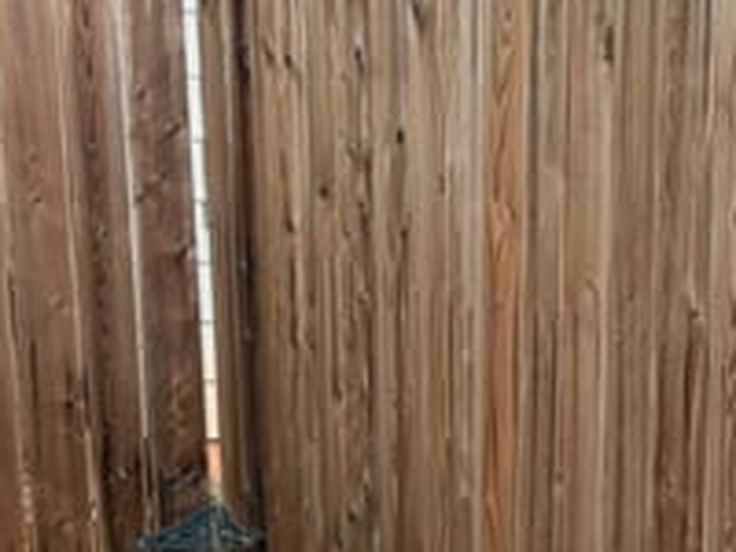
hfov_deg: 19.4
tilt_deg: -11.2
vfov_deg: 14.6
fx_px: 2126
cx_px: 633
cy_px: 526
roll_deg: -1.6
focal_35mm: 100
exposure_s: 1/75
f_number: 1.6
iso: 125
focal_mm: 5.96
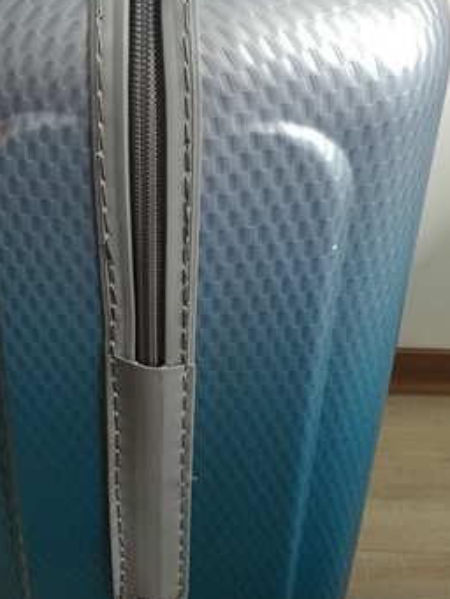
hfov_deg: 28.5
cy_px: 279
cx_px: 193
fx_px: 883
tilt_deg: -36.2
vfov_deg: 37.5
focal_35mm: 51
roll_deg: -0.9
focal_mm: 4.15
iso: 50
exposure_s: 1/30
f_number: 2.2
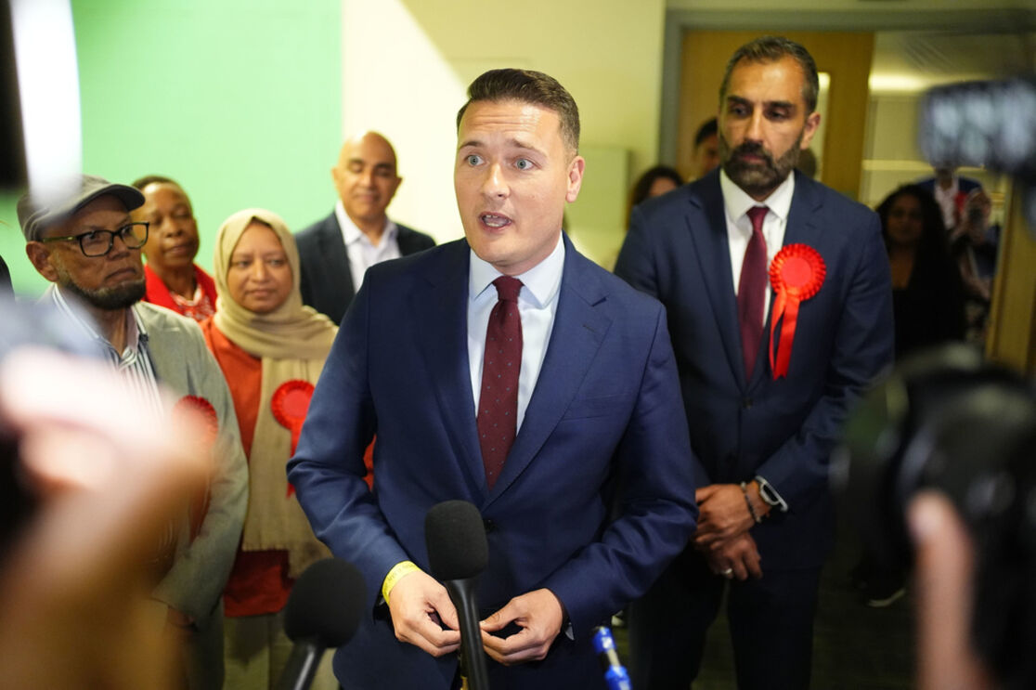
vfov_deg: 37.8
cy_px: 345
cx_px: 518
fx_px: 1007
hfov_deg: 54.5
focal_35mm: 35
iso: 4000
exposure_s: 1/500
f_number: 1.8
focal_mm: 35
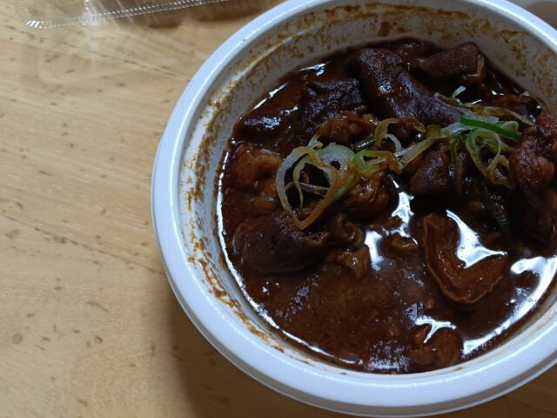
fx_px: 644
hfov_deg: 45.8
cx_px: 390
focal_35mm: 40
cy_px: 87
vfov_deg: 34.9
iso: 200
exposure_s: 1/60
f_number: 1.7
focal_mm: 4.7
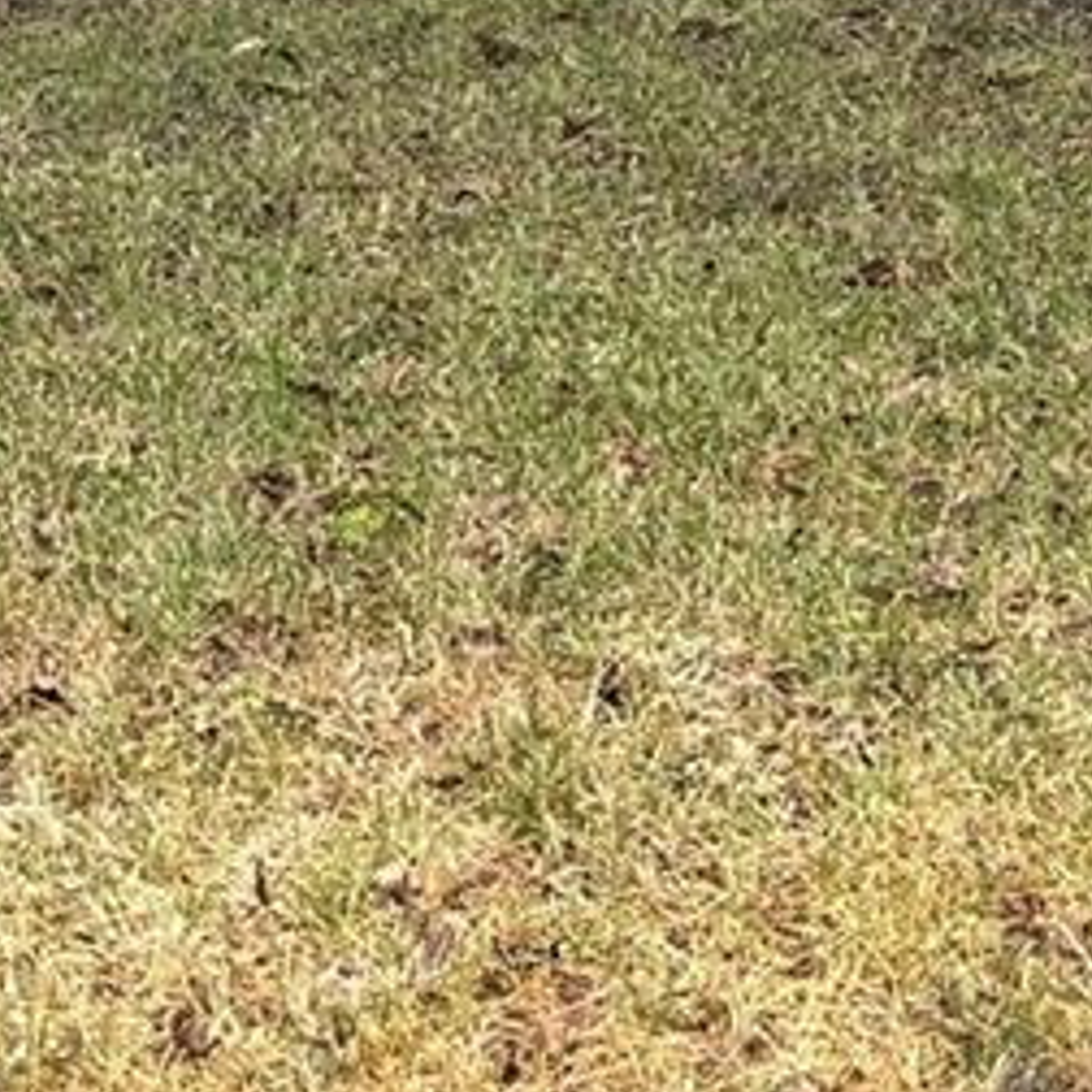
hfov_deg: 12.4
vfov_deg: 11.4
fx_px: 4997
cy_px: -1031
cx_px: 771
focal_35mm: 140
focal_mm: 5.96
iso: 50
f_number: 1.6
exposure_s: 1/1047
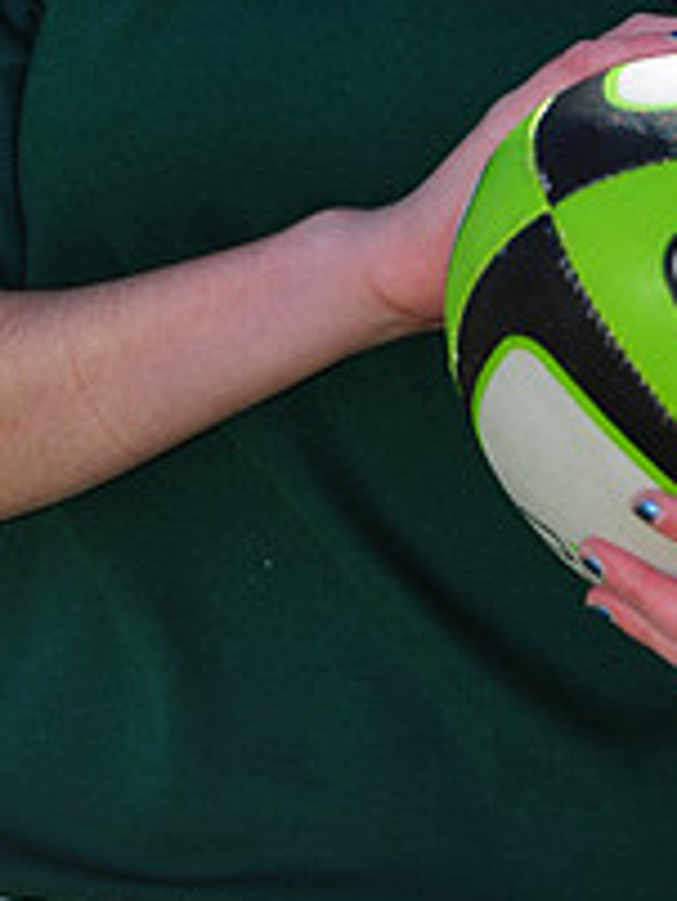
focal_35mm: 554
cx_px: 426
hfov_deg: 2.7
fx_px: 14431
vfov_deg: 3.6
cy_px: -251
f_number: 4.5
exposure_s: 1/1000
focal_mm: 200
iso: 200
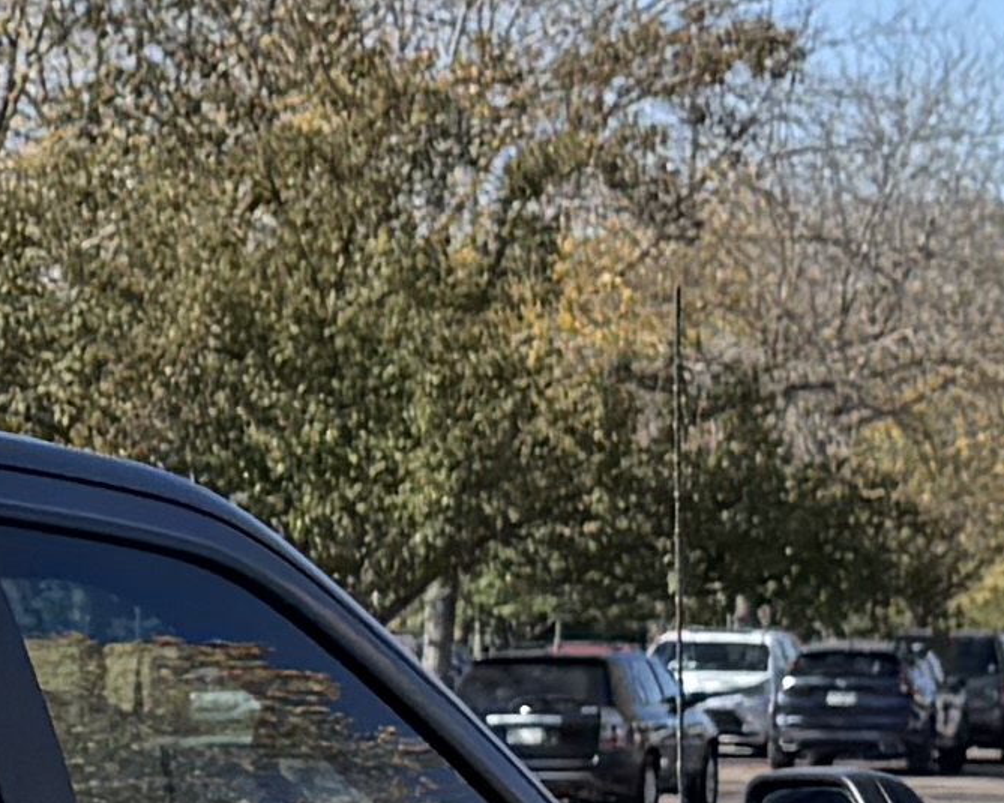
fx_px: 5942
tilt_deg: -3.3
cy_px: 1076
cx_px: -1507
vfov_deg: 7.6
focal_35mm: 200
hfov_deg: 8.7
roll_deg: +0.1
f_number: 1.78
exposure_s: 1/2370
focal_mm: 6.76
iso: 80
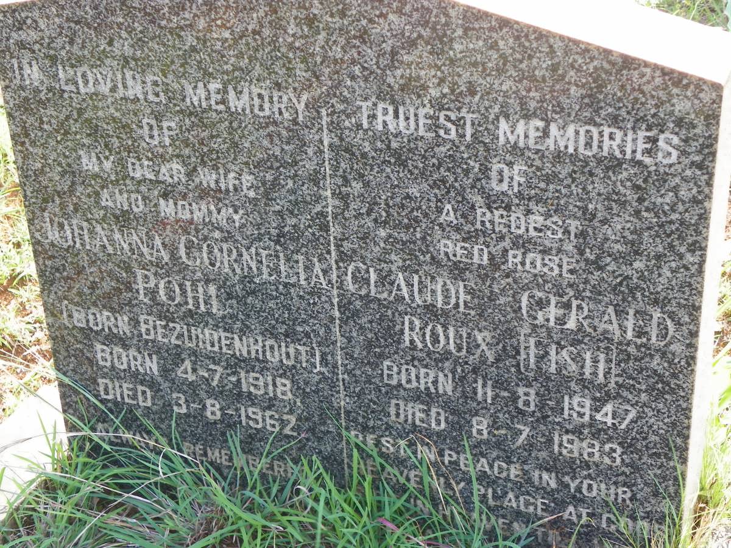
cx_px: 366
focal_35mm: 66
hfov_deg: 29.4
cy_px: 274
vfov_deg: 22.3
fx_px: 1394
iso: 64
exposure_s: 1/40
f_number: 3.5
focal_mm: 11.8
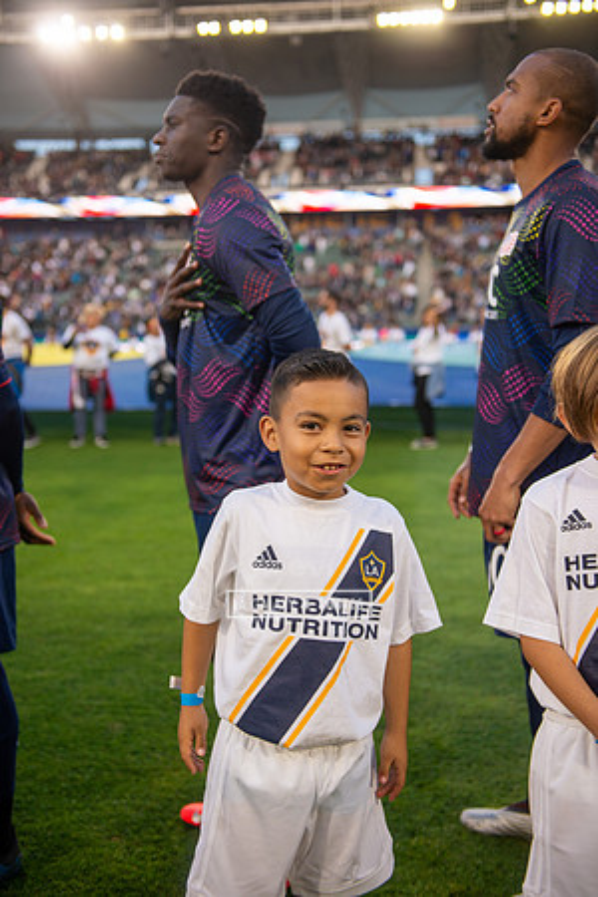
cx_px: 299
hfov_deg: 31.9
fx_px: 1046
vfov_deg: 46.4
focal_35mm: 42
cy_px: 448
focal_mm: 42
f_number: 2.8
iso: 200
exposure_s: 1/640
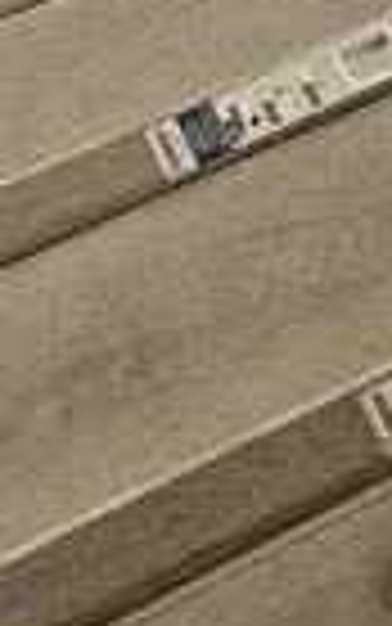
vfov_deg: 16.8
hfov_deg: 11.2
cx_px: 297
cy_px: -187
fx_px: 1998
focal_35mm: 117
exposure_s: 1/60
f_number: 1.8
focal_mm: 5.4
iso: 500
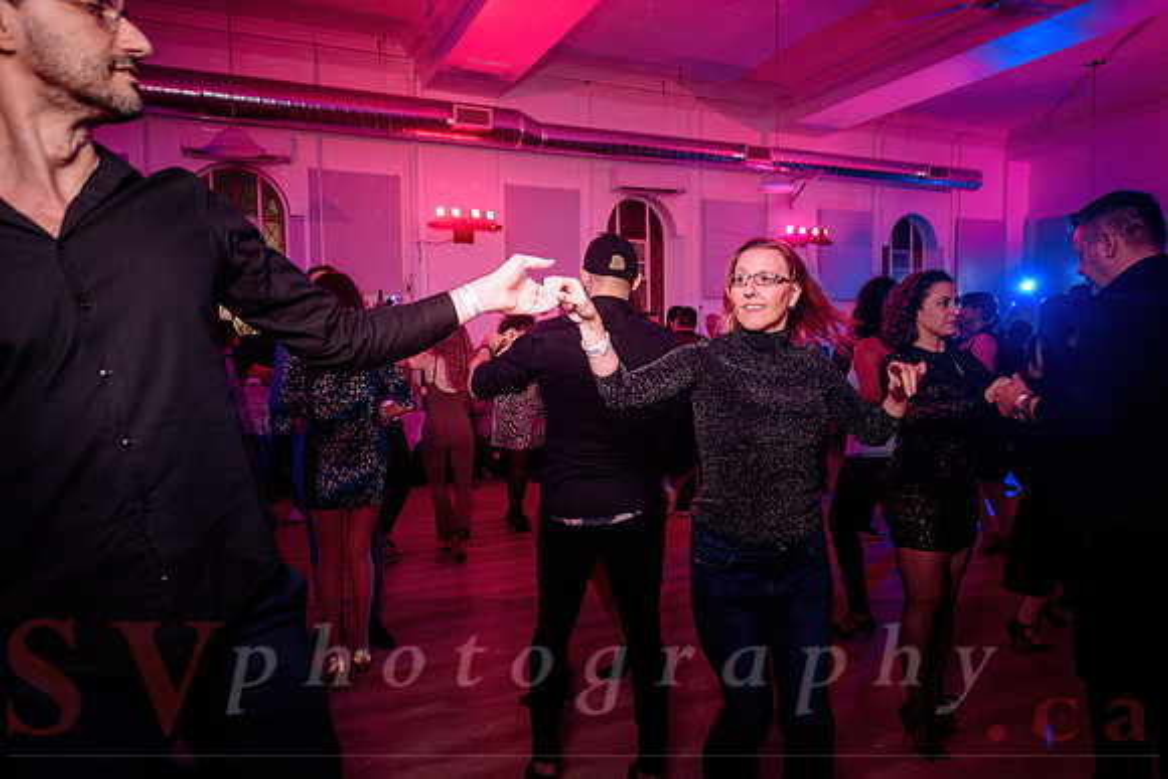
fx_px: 779
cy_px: 390
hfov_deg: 73.7
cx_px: 584
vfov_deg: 53.2
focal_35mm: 24
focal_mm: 24
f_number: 3.5
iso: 800
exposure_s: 1/50
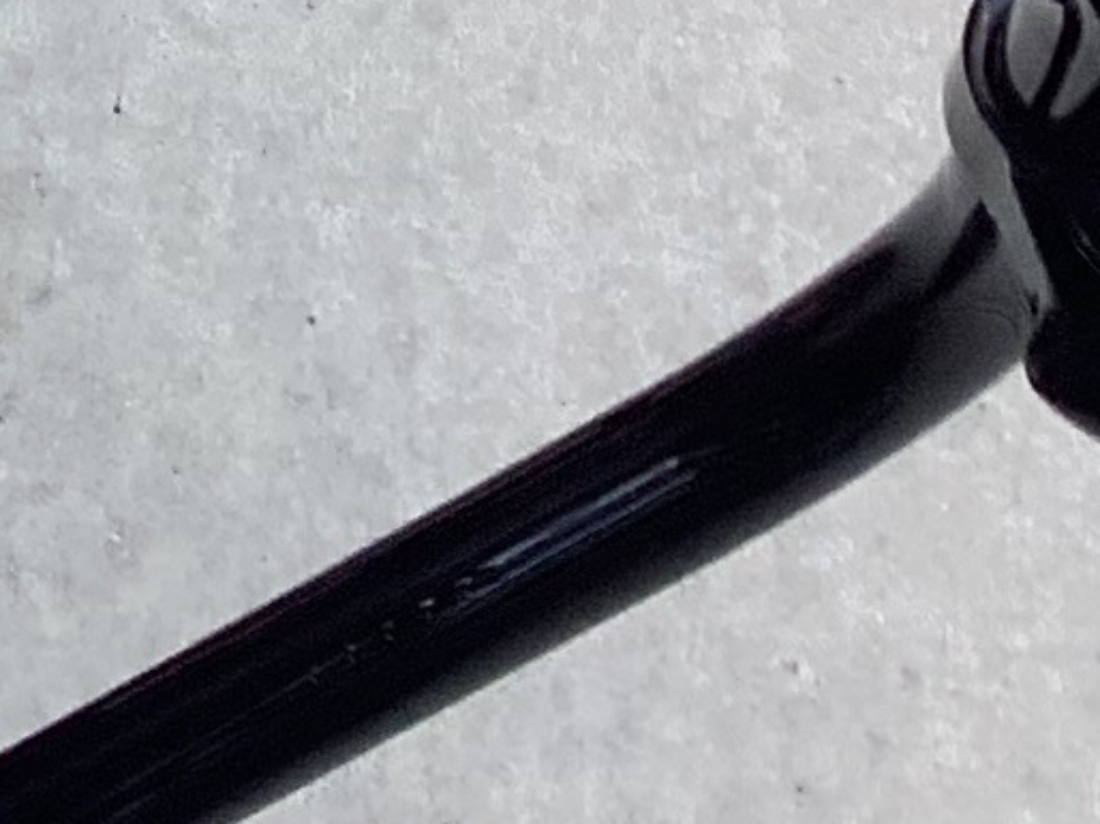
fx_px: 6257
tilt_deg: -53.8
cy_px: -1535
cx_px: -1975
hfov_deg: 8.7
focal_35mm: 197
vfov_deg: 6.9
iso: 25
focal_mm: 3.3
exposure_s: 1/234
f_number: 2.4
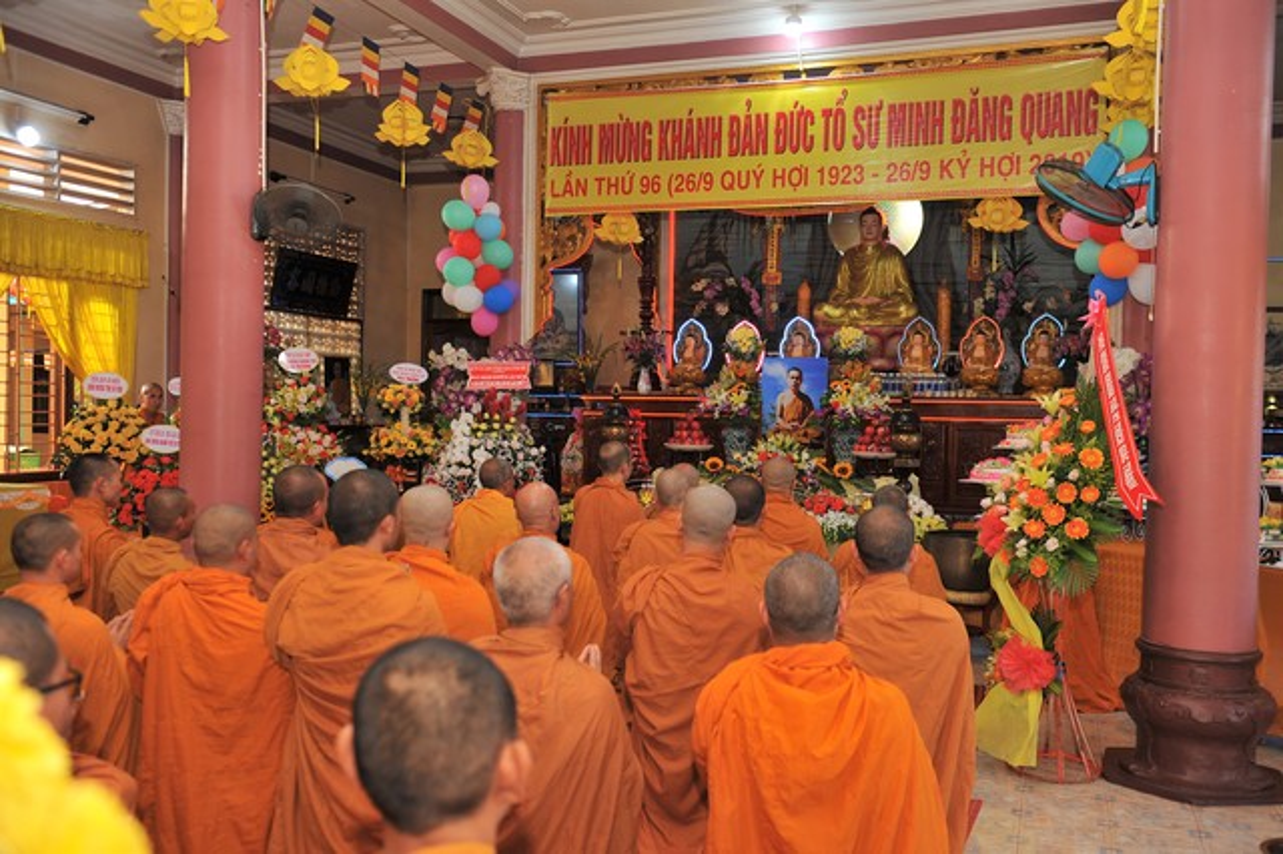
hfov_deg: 58.7
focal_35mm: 32
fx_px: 1140
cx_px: 642
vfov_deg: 41.1
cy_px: 427
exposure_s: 1/80
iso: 400
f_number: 3.5
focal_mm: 32
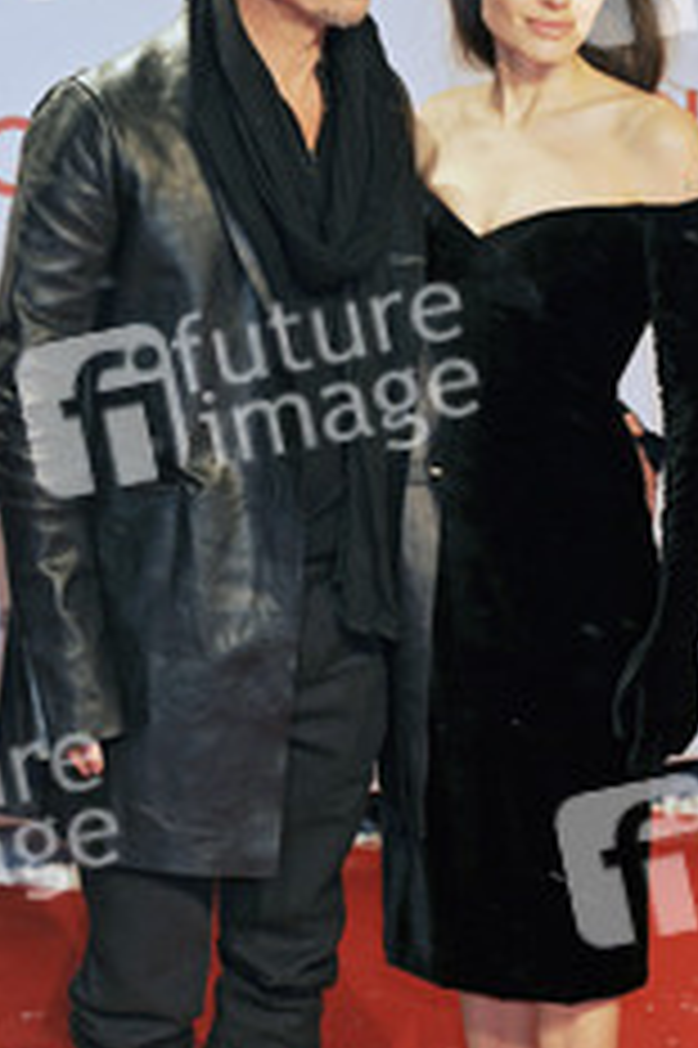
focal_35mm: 120
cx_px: 378
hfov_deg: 11.4
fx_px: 3495
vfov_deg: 17.1
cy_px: 616
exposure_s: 1/125
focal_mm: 70
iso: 500
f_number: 5.6
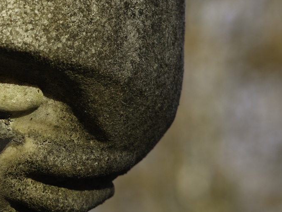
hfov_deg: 8.4
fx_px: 1898
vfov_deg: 6.4
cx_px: -102
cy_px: 70
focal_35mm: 233
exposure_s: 1/640
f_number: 4.5
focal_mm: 85
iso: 100
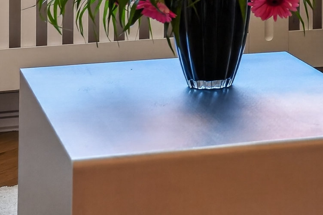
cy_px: -130
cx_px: 426
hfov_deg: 12.4
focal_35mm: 160
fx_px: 1435
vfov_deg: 8.3
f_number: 8
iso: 400
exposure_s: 1/25
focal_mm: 47
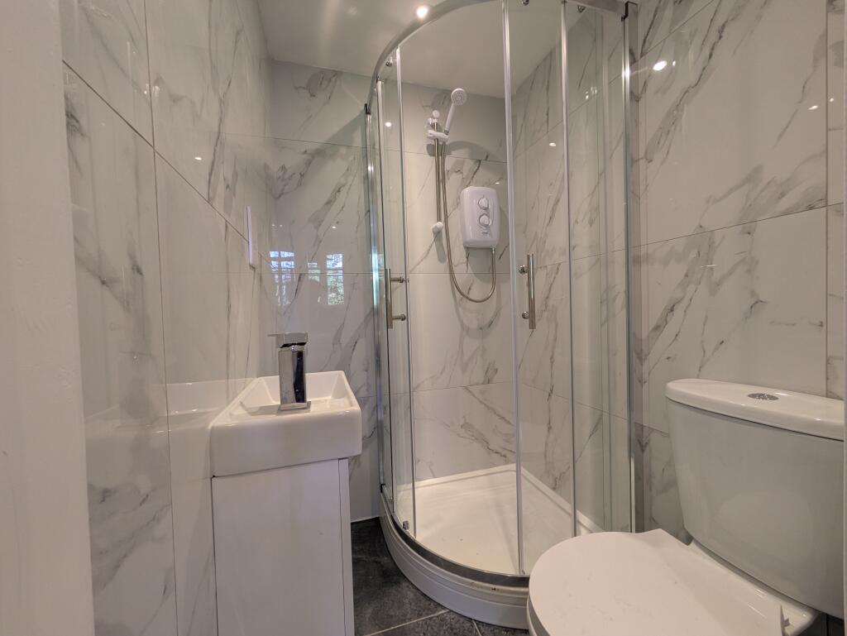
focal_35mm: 14
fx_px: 343
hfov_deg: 102.0
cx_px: 424
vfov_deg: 85.7
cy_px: 318
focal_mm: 1.83
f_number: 2.2
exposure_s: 1/25
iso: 60
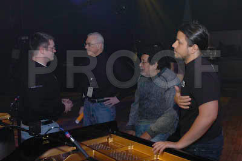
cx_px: 121
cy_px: 80
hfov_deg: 46.4
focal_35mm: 42
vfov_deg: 31.8
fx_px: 282
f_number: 5.6
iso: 800
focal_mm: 28
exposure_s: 1/160
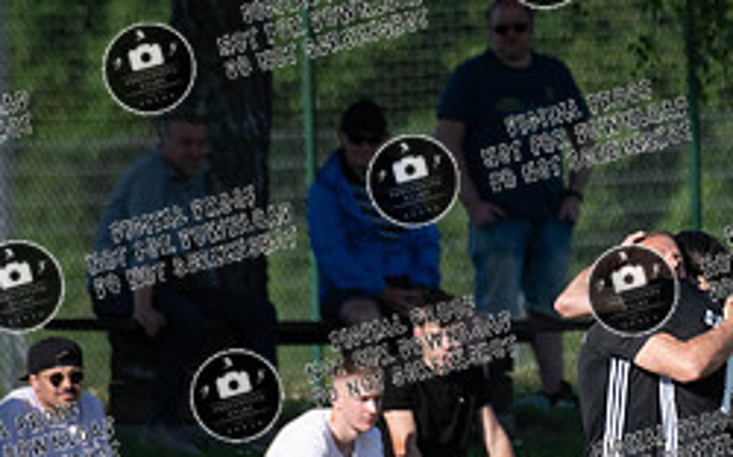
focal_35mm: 1050
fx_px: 20966
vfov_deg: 1.2
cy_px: 435
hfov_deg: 2.0
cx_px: 692
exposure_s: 1/1600
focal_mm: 440
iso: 450
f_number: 5.6
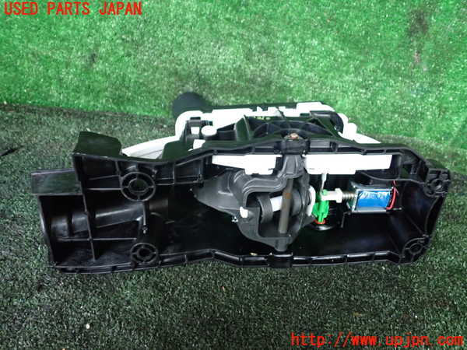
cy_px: 175
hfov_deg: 60.0
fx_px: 405
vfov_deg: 46.8
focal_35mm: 30
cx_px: 234
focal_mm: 5.4
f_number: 2.3
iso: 640
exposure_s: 1/30
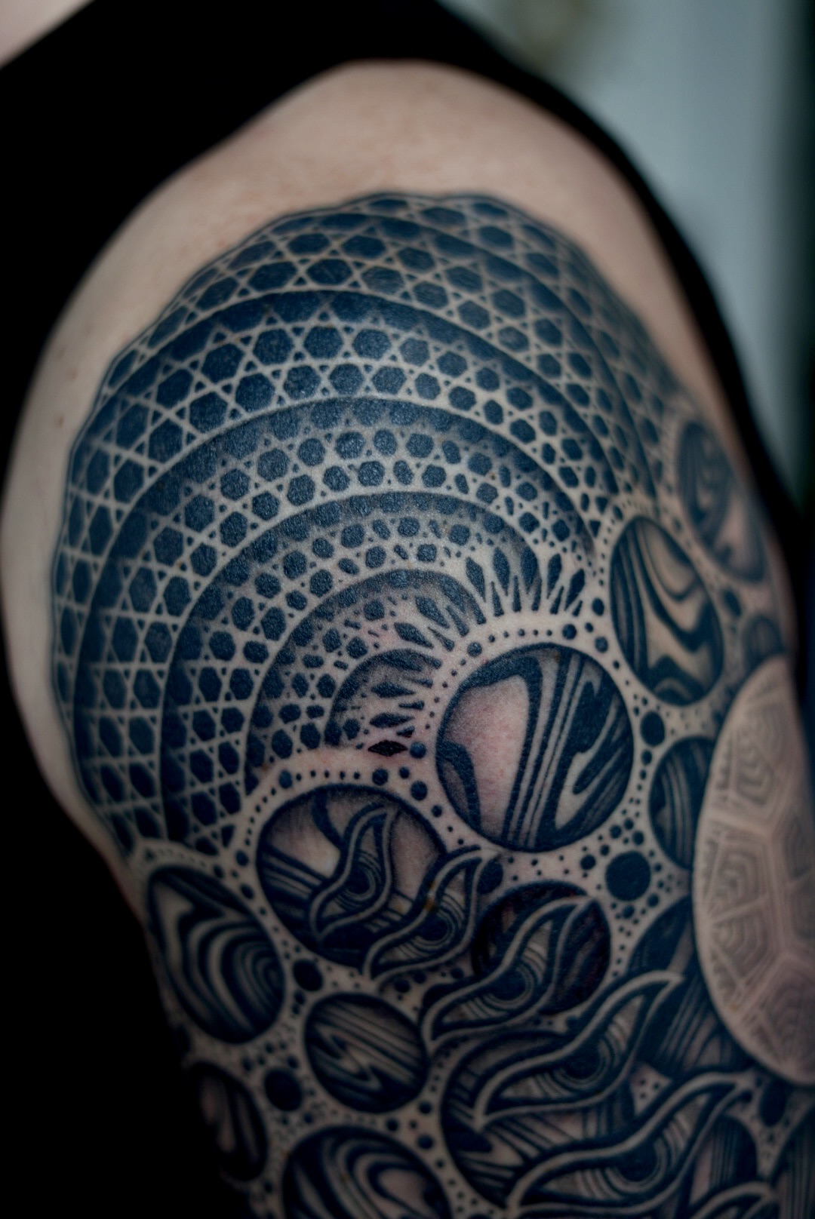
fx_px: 1695
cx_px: 408
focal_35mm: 50
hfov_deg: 27.0
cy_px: 610
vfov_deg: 39.6
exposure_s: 1/320
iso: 50
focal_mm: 50
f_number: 2
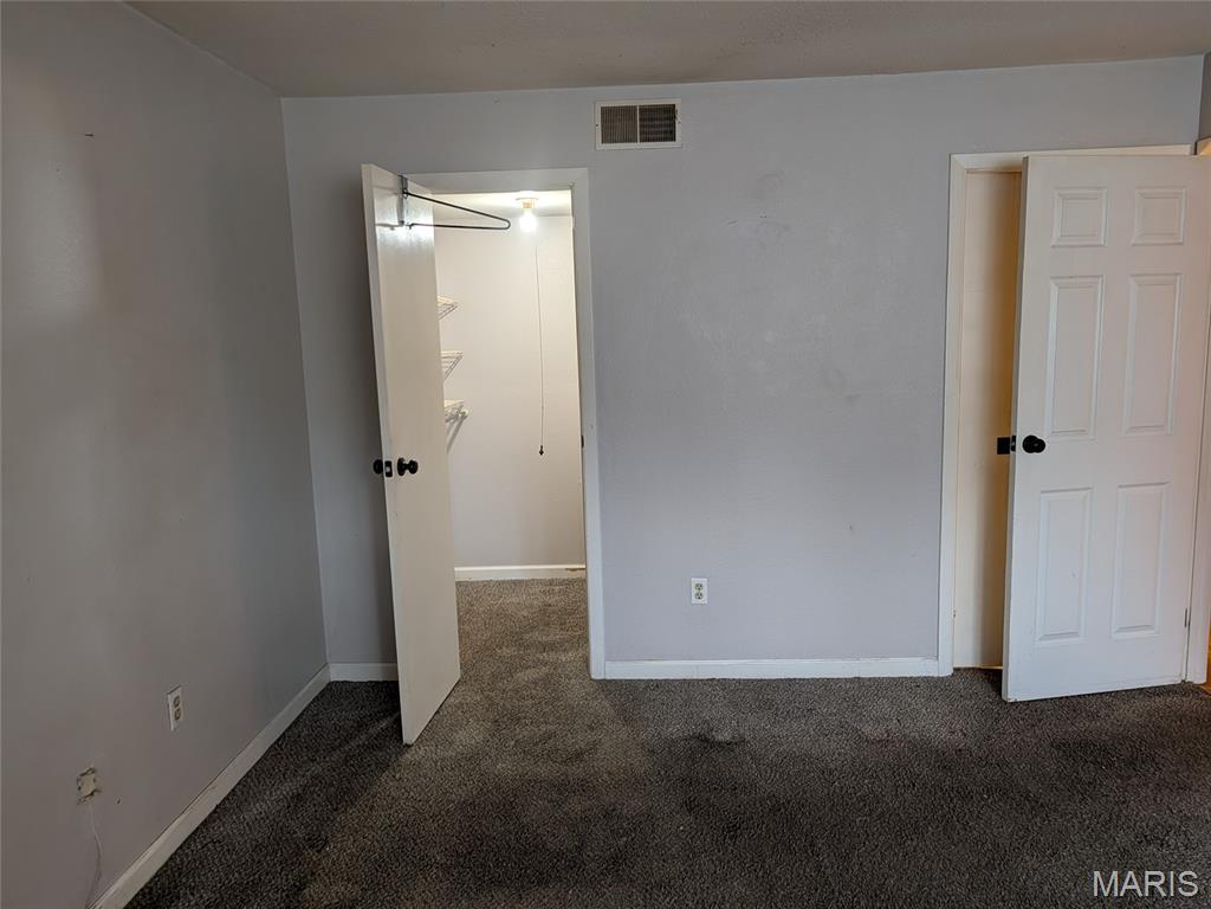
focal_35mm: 24
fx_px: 840
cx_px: 606
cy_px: 454
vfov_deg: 56.8
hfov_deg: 71.6
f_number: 1.68
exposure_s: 1/40
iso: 51
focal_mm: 6.9
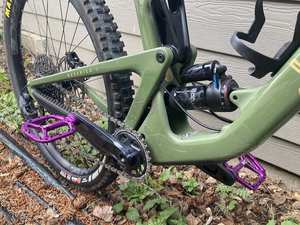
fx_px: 243
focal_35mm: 28
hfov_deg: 63.4
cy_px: 112
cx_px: 150
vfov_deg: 49.7
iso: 80
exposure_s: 1/67
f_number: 1.8
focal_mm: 3.99
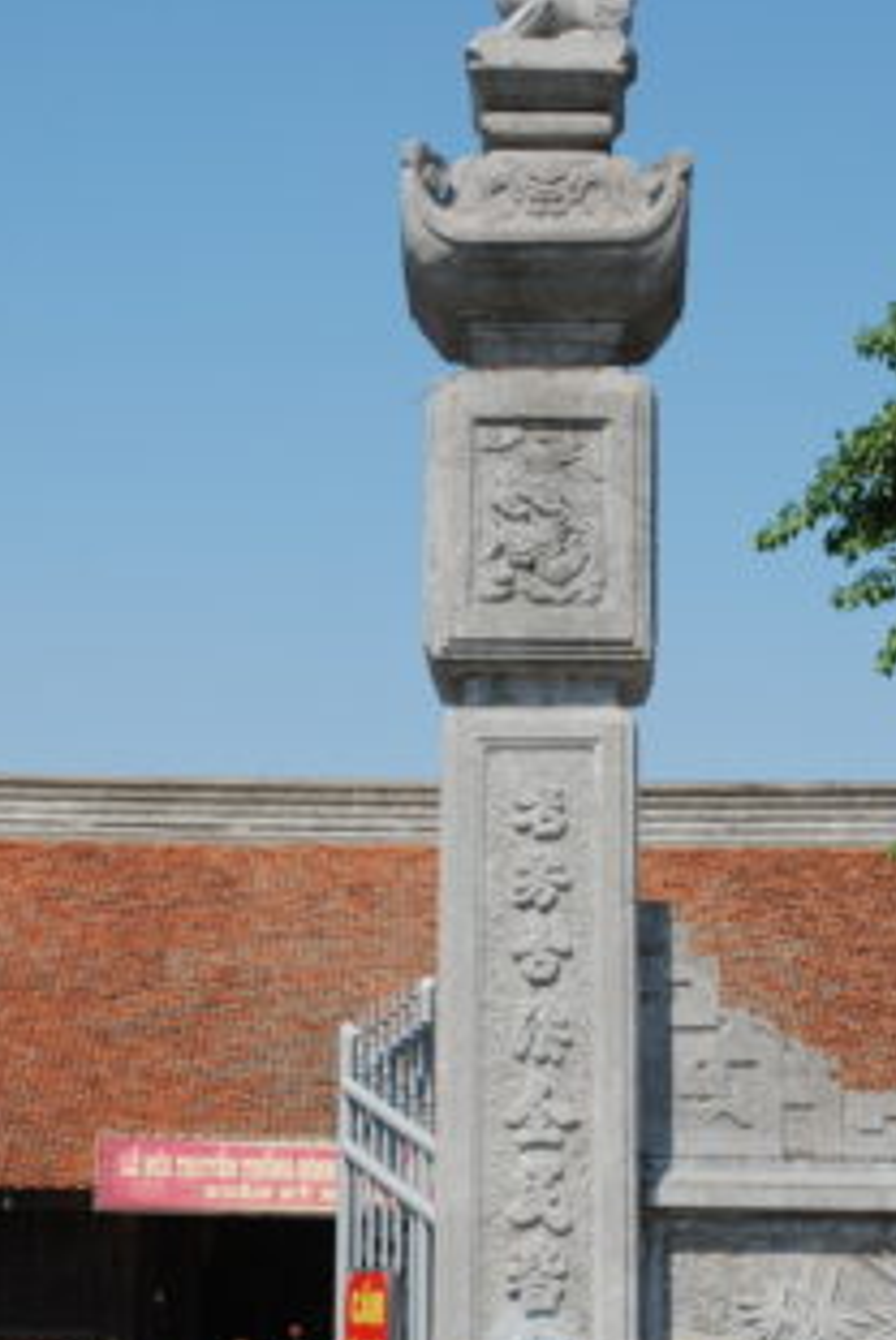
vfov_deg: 26.9
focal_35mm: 75
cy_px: 862
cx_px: 489
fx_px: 2786
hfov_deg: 18.3
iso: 100
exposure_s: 1/125
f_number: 11
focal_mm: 31
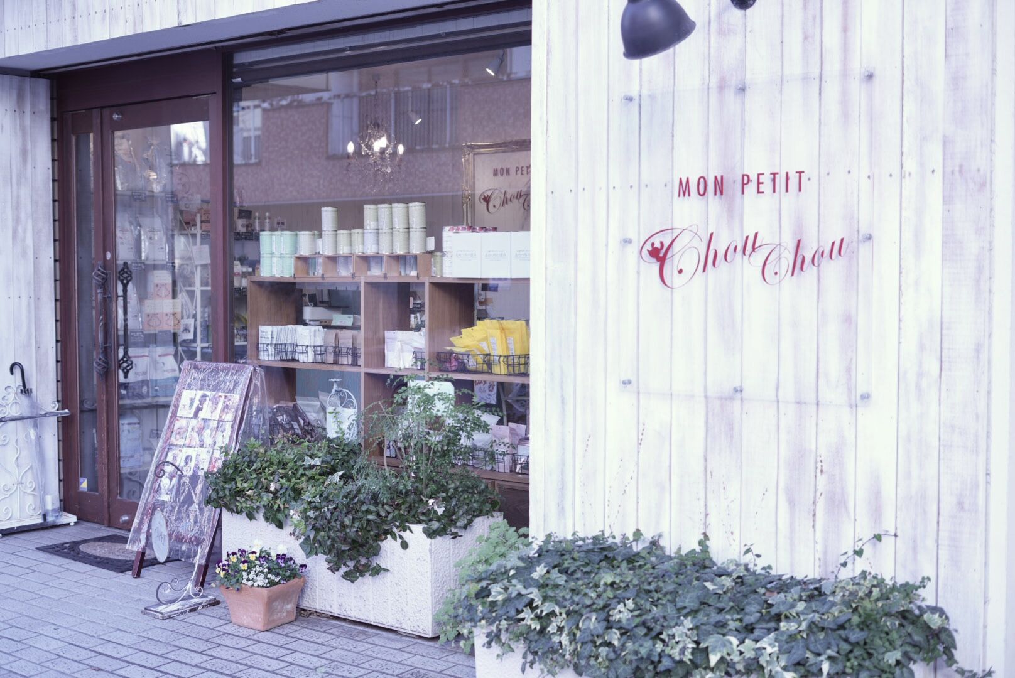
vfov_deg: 27.0
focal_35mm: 50
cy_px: 339
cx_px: 508
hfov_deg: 39.6
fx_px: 1411
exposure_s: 1/80
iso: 100
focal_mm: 50
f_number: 3.2
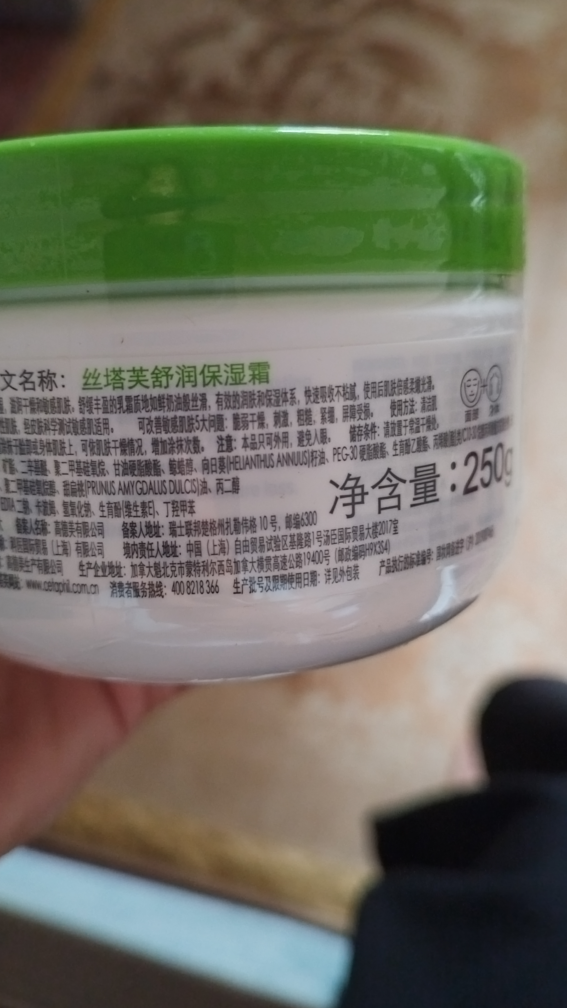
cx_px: 256
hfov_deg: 44.3
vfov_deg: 71.9
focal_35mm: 26
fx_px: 695
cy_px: 494
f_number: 1.9
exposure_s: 1/50
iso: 5719
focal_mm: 5.52
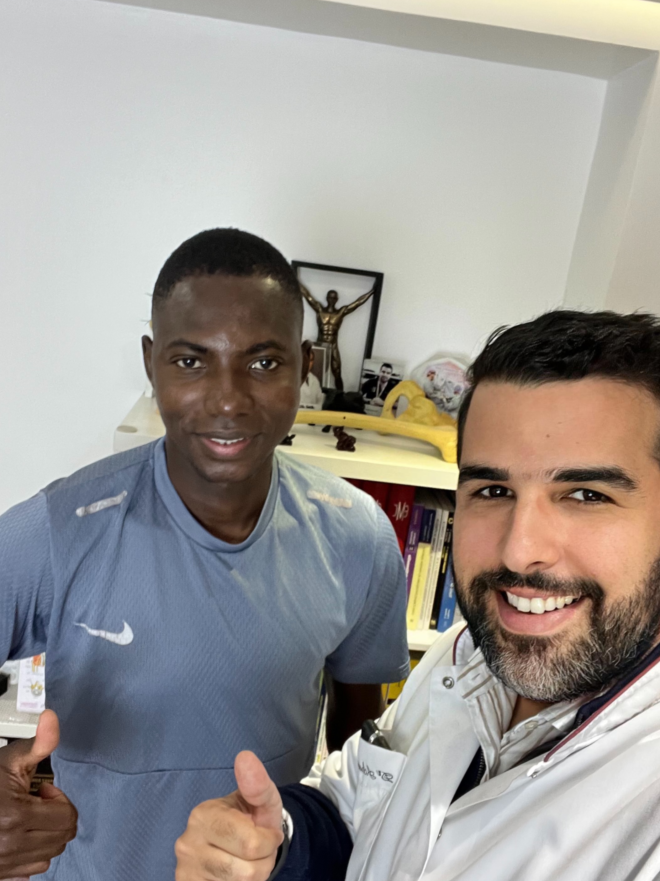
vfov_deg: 55.3
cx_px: 313
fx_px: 839
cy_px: 470
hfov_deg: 42.9
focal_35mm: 33
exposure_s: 1/25
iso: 200
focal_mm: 2.71
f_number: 2.2
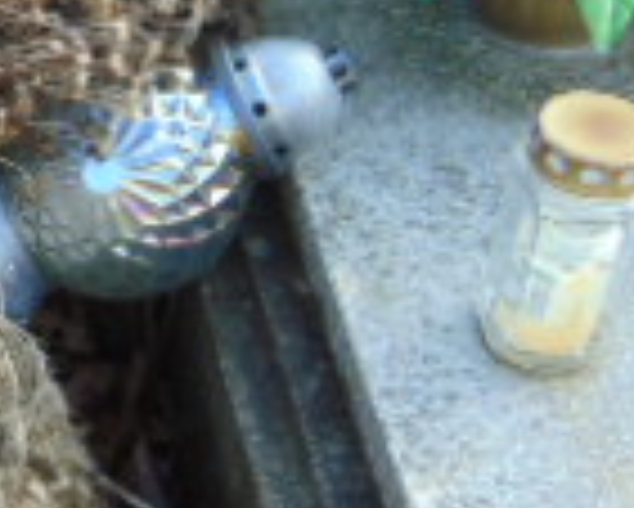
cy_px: 220
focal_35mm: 111
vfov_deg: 13.9
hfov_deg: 16.2
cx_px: -238
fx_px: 2084
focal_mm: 4.5
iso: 80
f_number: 3
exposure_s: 1/125
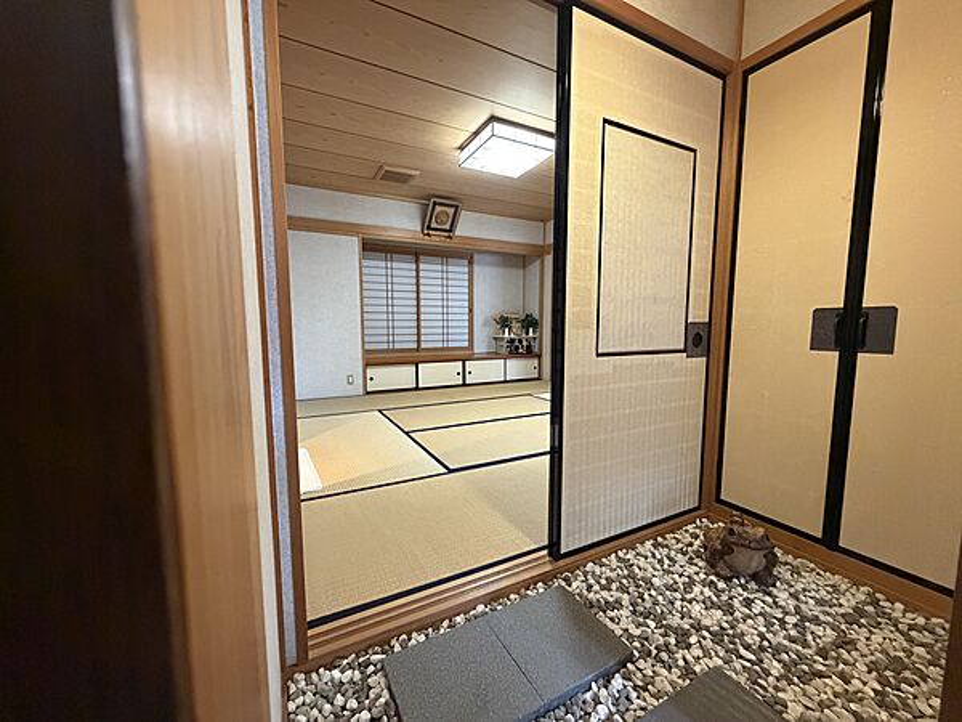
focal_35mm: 14
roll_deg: +0.5
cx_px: 481
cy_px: 361
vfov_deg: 85.7
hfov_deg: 102.1
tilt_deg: -5.6
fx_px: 389
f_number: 2.2
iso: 800
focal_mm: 2.22
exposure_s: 1/60
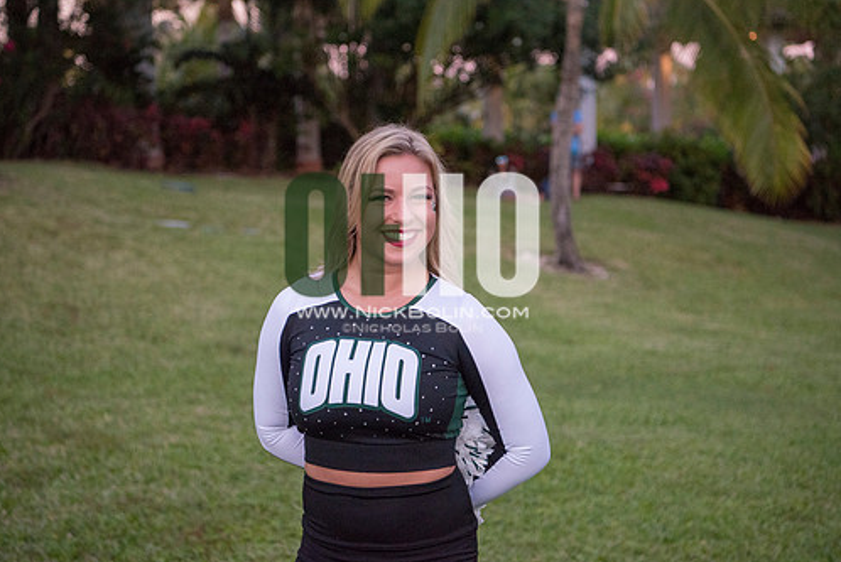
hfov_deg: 31.4
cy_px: 252
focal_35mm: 64
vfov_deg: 21.3
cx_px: 412
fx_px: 1496
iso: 2000
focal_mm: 55
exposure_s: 1/1600
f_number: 3.2
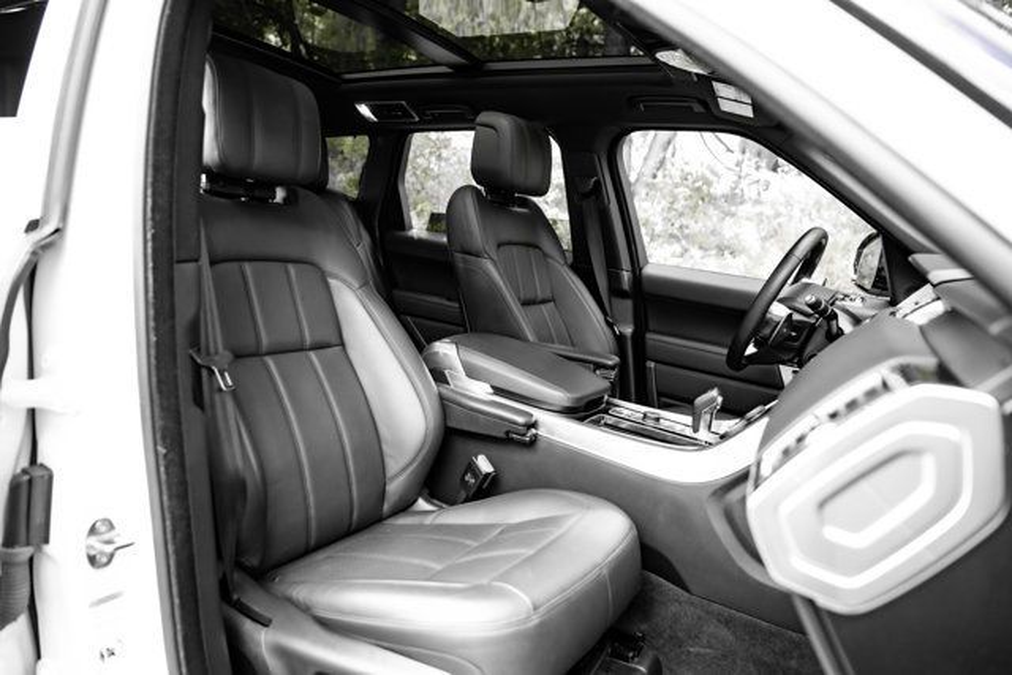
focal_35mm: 24
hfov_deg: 73.7
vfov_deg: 53.2
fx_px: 675
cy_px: 338
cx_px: 506
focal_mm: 24
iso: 500
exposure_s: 1/200
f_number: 2.8
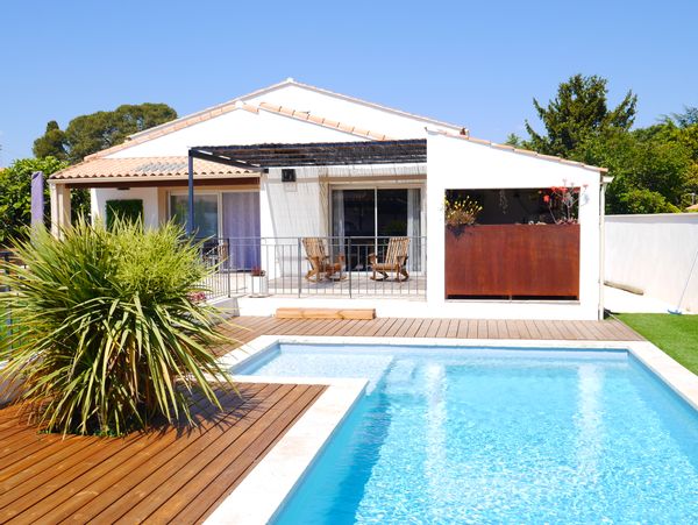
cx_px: 349
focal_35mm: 38
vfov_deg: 37.8
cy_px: 262
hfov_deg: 48.9
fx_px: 767
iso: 160
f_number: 8
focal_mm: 19
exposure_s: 1/320
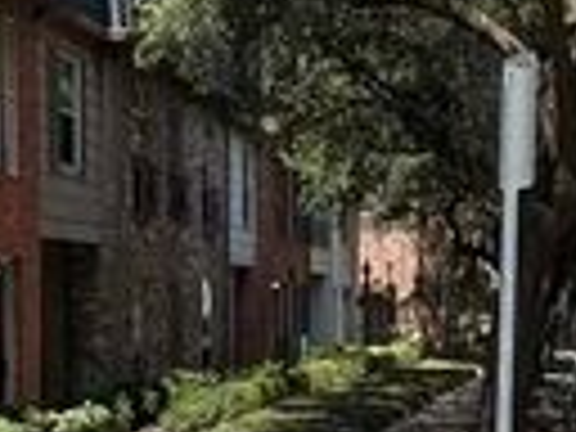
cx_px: 302
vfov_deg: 15.3
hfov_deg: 20.4
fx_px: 1597
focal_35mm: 96
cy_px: 367
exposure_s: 1/3247
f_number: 1.7
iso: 56
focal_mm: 2.02
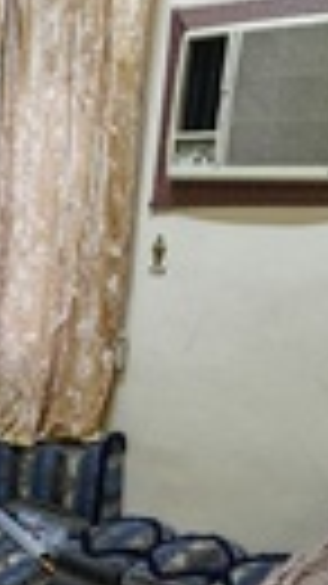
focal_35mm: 46
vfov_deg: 39.4
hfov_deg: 24.8
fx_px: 712
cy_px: 583
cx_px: 2
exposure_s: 1/20
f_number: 2
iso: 800
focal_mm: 1.82
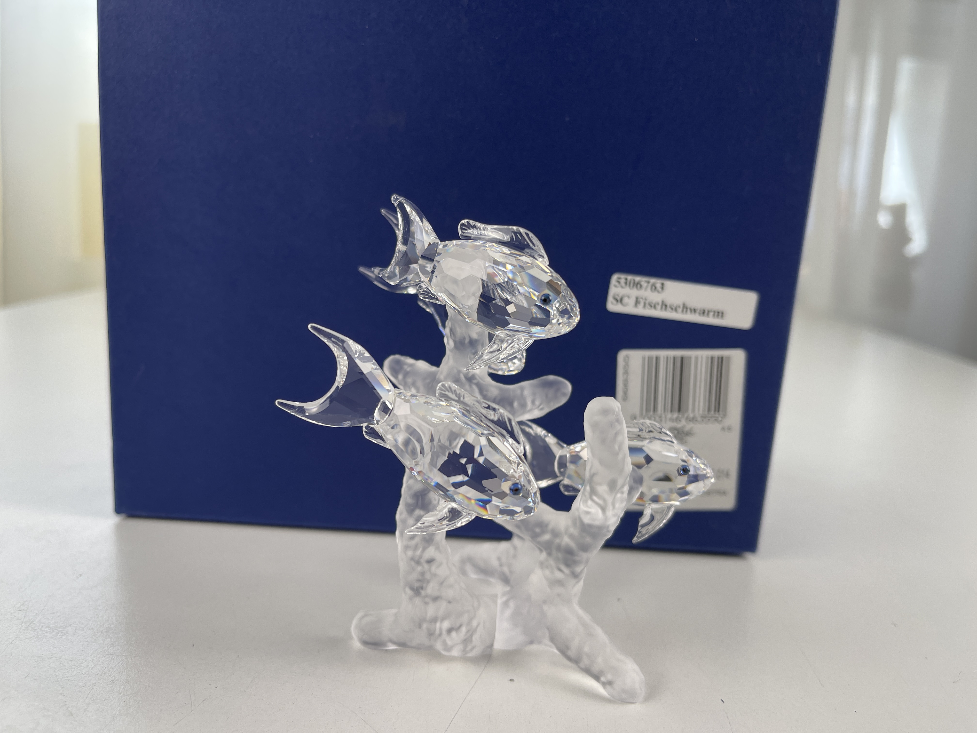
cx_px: 488
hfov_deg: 69.4
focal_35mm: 25
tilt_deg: -12.8
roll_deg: -4.3
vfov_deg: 54.9
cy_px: 366
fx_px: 706
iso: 32
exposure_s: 1/137
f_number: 1.6
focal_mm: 5.1
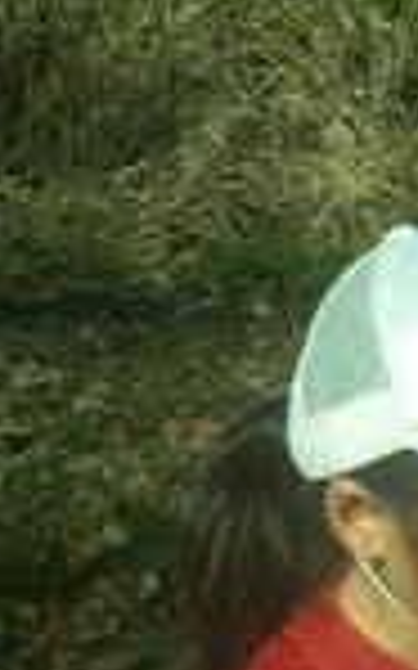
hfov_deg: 11.1
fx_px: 2043
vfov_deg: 17.5
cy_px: 854
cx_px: 683
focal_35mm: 112
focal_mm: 5.8
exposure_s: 1/500
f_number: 4.3
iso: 50
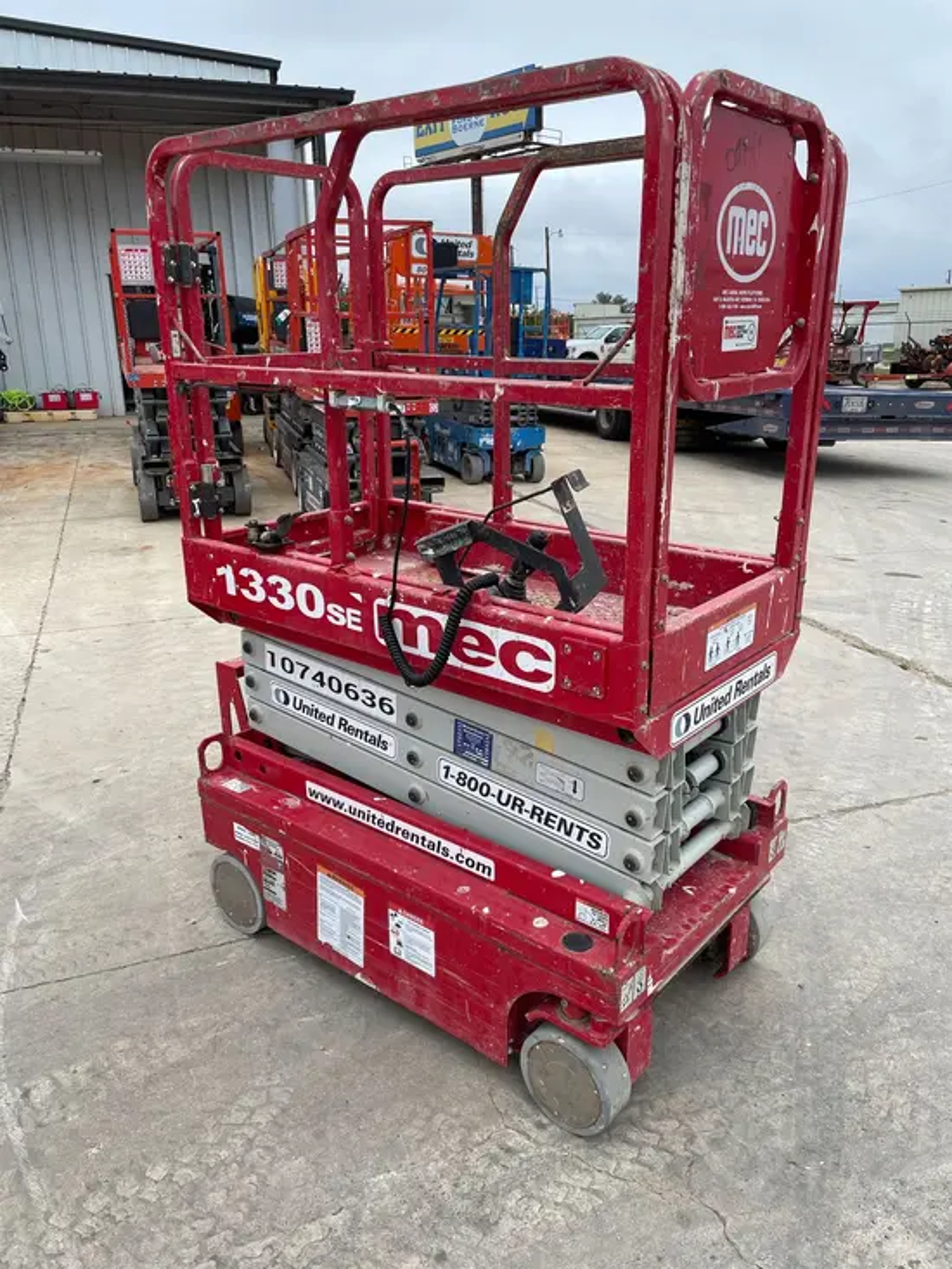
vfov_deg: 67.3
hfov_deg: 53.1
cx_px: 476
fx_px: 953
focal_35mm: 26
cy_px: 634
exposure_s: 1/861
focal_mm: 4.2
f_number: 1.6
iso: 32
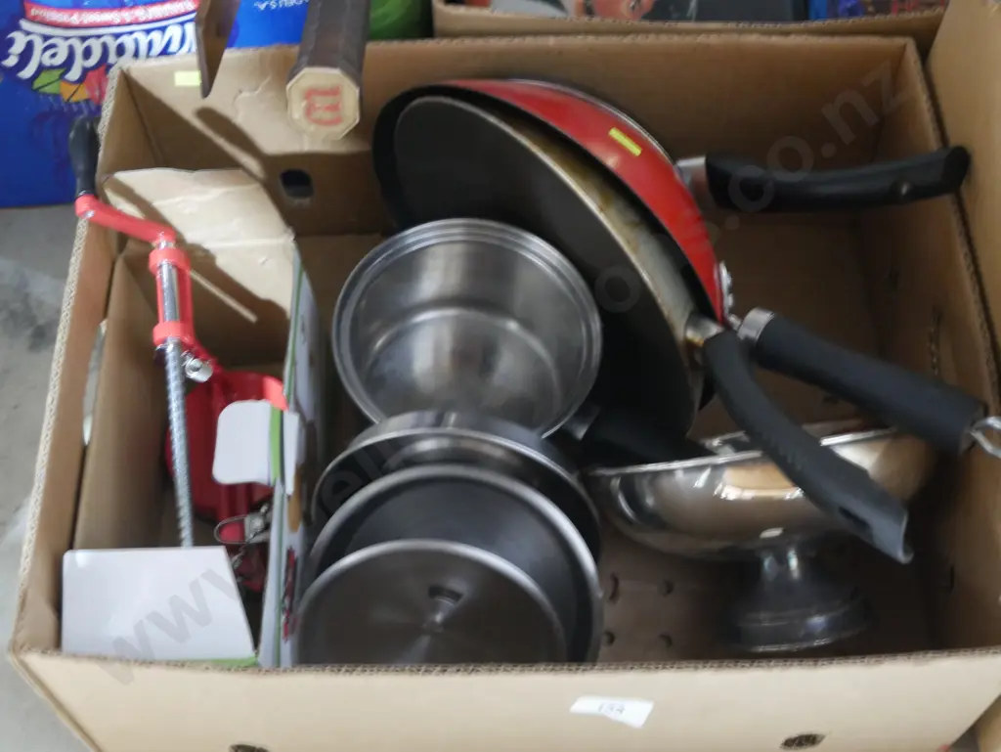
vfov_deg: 29.1
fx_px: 1447
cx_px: 500
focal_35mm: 50
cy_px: 376
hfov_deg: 38.2
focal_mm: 25
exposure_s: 1/6
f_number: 6.3
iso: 3200
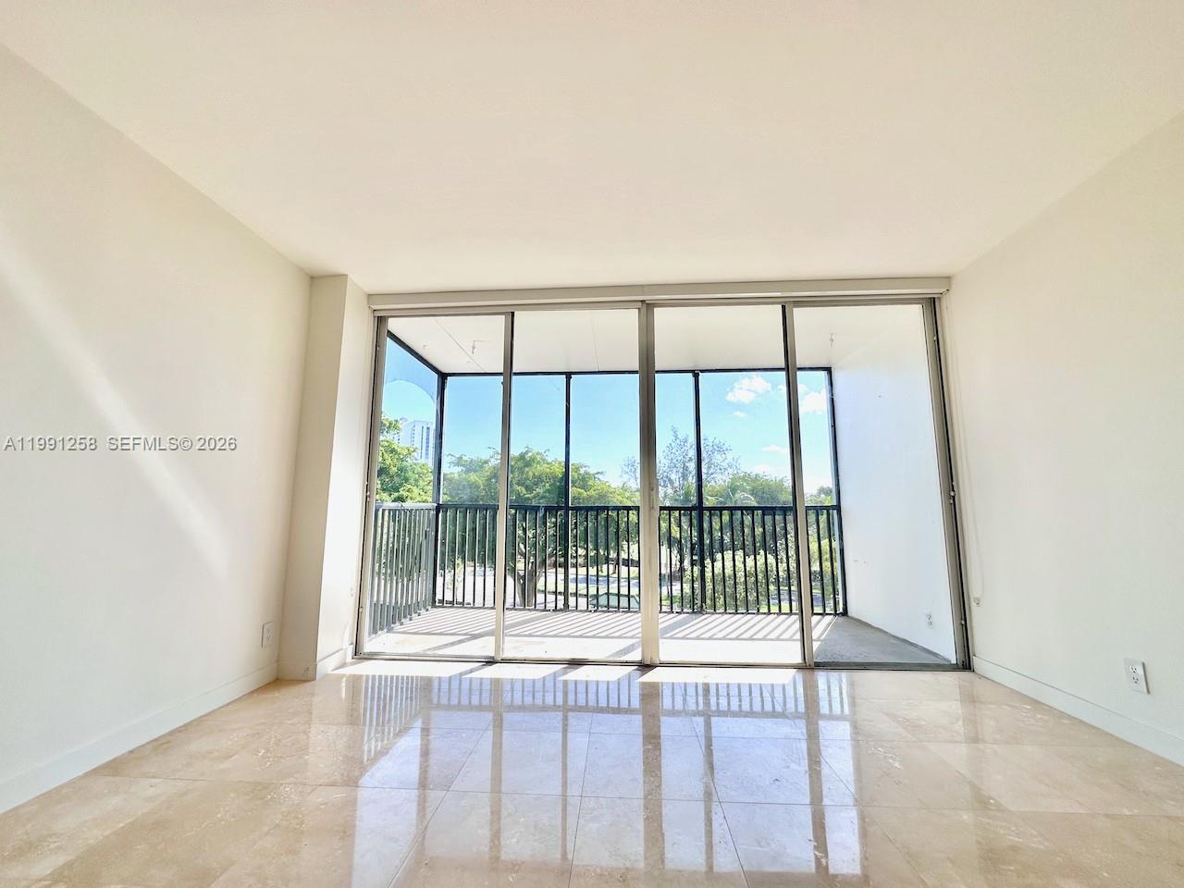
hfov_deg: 102.1
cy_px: 444
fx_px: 479
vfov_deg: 85.7
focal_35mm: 14
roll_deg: -0.3
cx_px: 592
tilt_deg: +8.6
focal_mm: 2.22
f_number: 2.2
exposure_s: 1/868
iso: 40
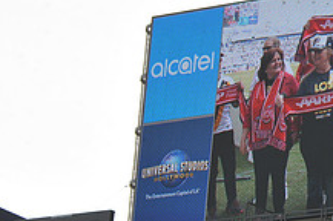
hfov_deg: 7.0
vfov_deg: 4.7
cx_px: 381
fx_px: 2715
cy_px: 51
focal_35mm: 294
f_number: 11
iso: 250
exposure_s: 1/400
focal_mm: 110
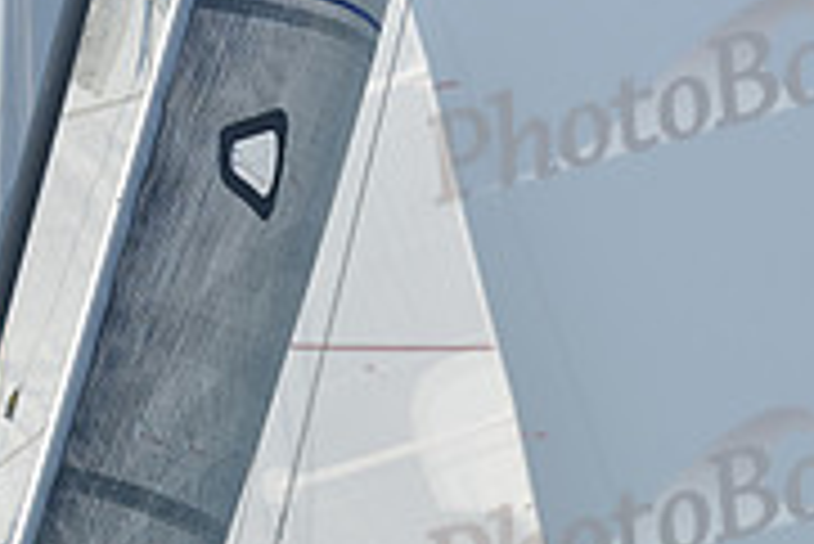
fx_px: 15931
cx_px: 198
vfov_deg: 2.0
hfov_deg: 2.9
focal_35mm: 704
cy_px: 798
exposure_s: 1/1000
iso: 280
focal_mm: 220
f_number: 7.1
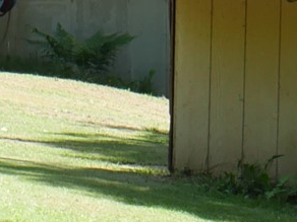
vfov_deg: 3.1
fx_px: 4084
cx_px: -5
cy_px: -130
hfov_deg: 4.2
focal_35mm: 476
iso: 200
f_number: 5.6
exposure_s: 1/160
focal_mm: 34
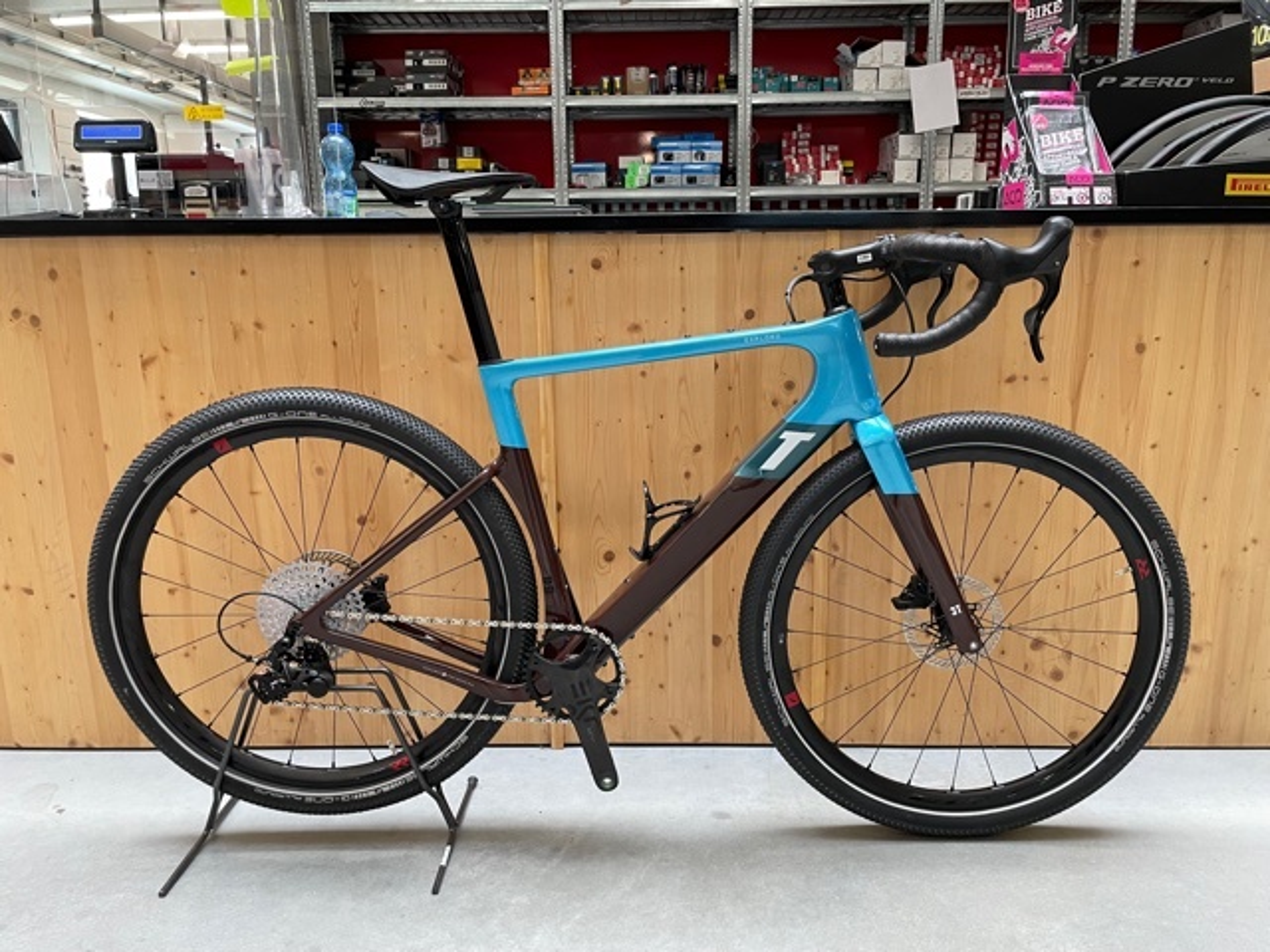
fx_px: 954
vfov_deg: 53.1
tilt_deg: -12.8
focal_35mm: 26
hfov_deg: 67.3
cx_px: 635
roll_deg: +0.8
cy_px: 476
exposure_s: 1/50
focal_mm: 4.2
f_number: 1.6
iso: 100
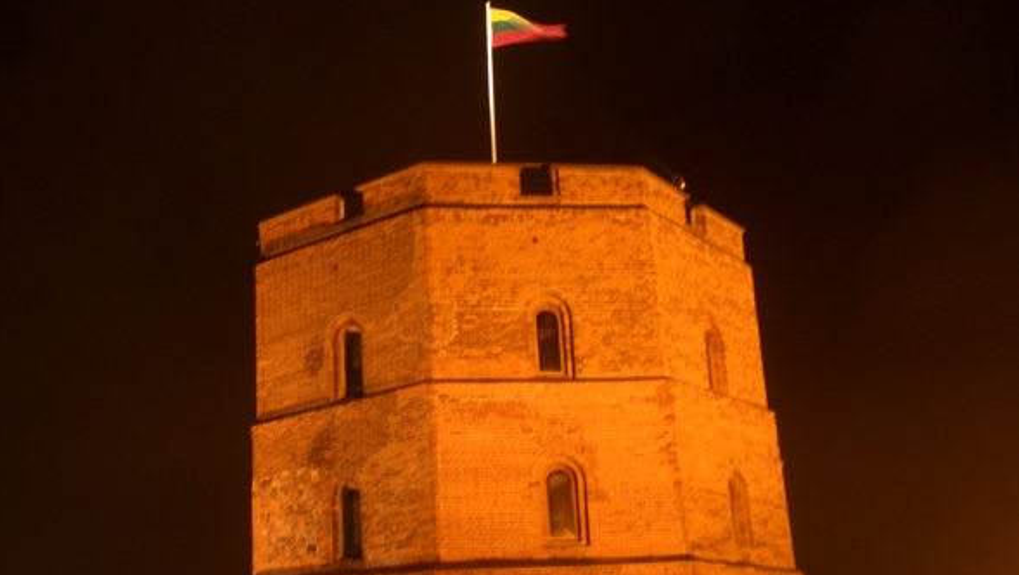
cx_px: 507
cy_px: 340
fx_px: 1216
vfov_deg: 26.5
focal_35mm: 45
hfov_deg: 45.5
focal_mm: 6.8
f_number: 2.8
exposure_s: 1.3
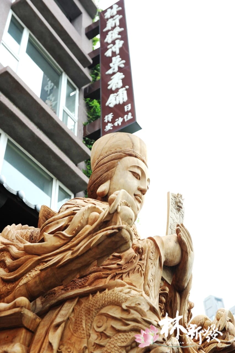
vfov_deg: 43.6
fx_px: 441
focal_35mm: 45
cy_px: 176
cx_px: 118
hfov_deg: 29.8
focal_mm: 45
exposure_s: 1/160
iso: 200
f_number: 6.3
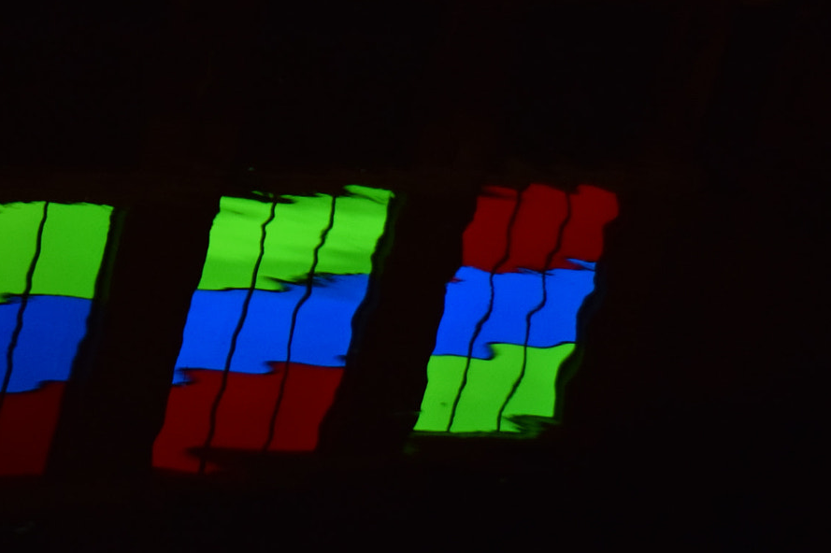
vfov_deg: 10.2
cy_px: 293
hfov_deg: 15.1
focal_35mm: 135
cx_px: 107
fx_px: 3115
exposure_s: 1/50
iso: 1600
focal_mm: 50
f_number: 1.8
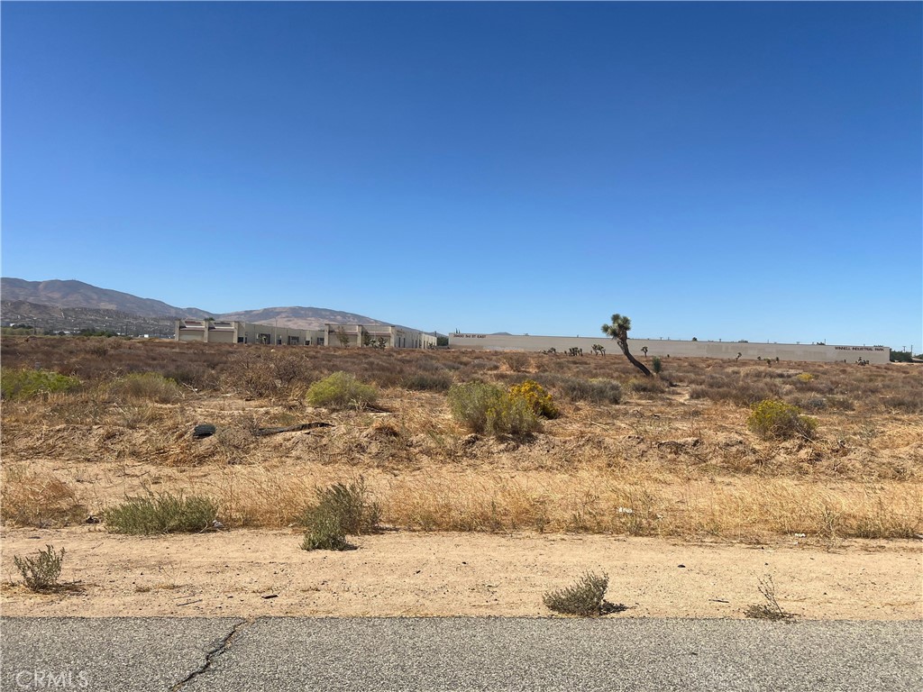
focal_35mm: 26
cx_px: 462
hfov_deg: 67.3
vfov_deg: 53.1
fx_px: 693
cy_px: 346
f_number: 1.5
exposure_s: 1/6579
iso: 50
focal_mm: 5.7
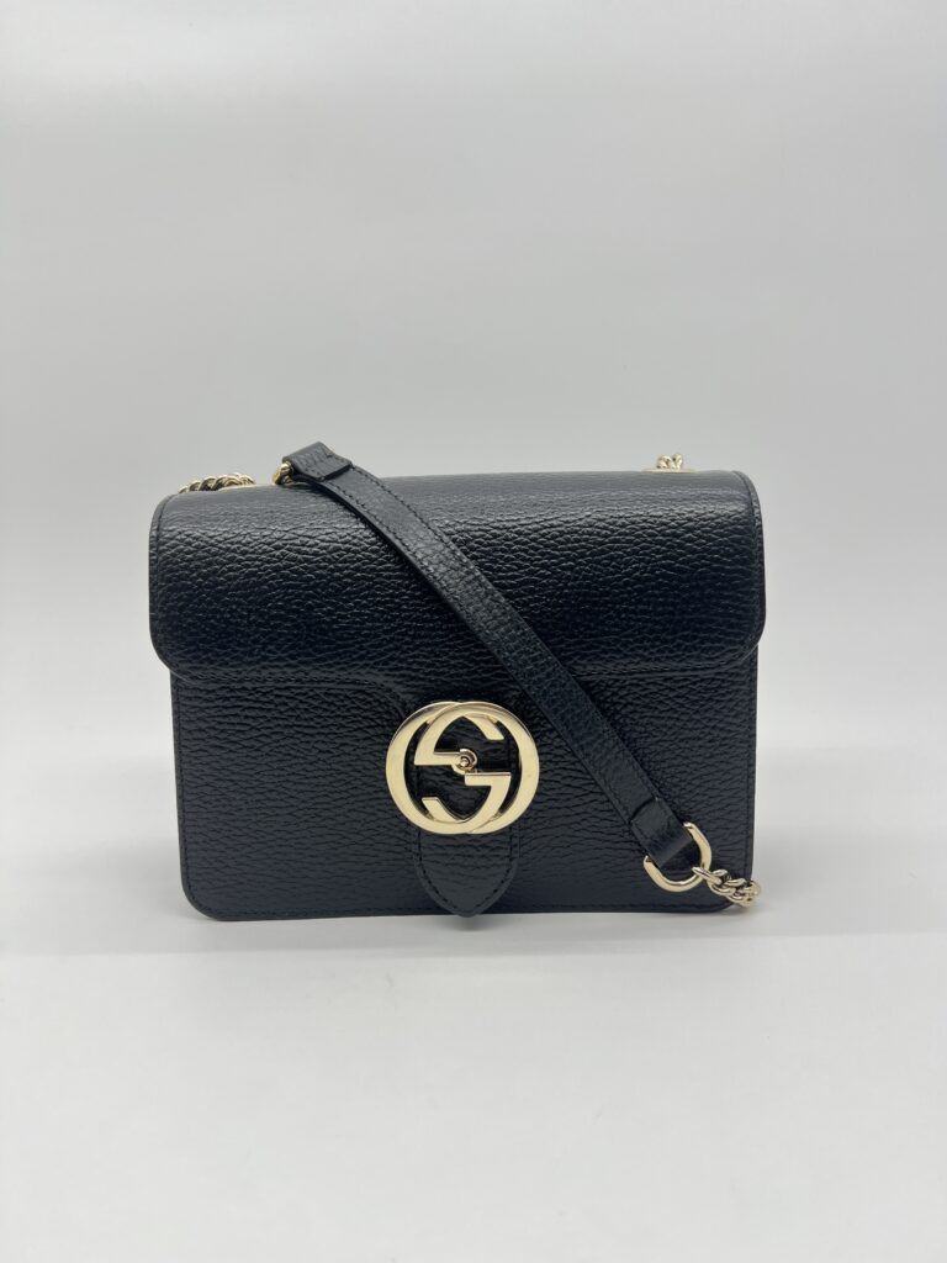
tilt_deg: -9.2
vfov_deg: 67.3
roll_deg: +0.4
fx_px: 948
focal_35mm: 26
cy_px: 632
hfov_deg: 53.1
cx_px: 474
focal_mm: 5.7
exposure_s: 1/100
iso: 32
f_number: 1.5
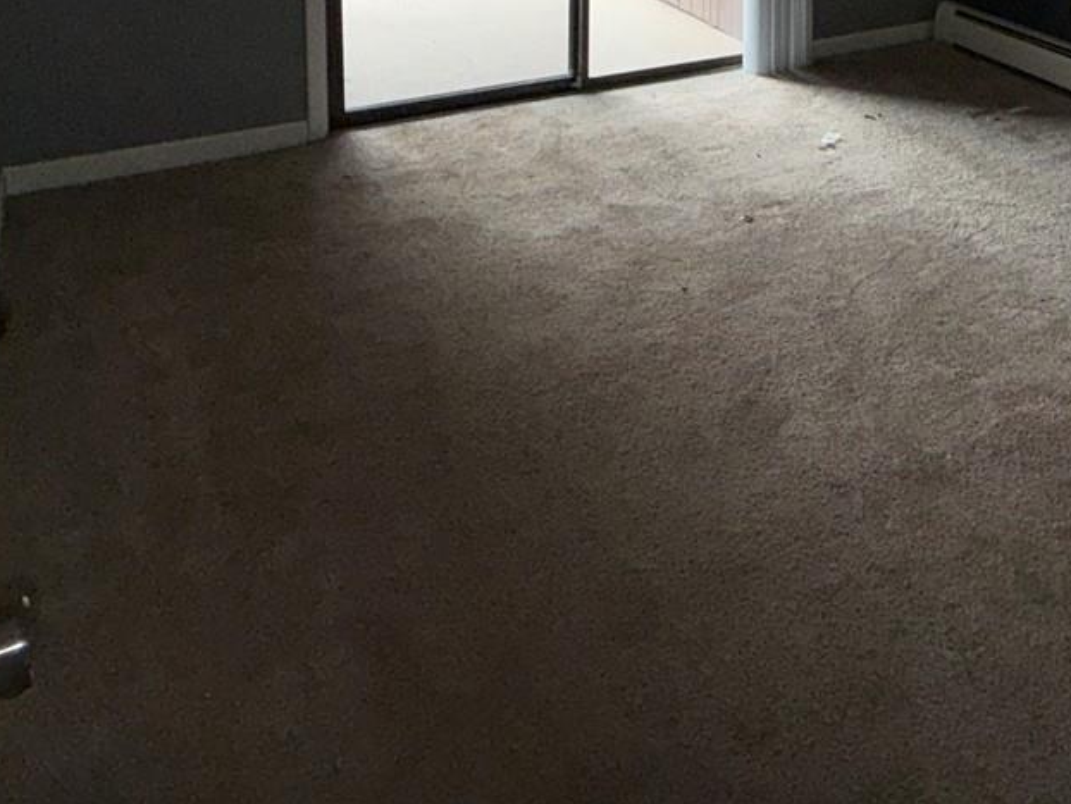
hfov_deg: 48.8
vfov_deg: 33.1
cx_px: 835
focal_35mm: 36
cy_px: -141
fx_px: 1114
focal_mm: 2.22
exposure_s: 1/122
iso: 50
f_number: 2.2
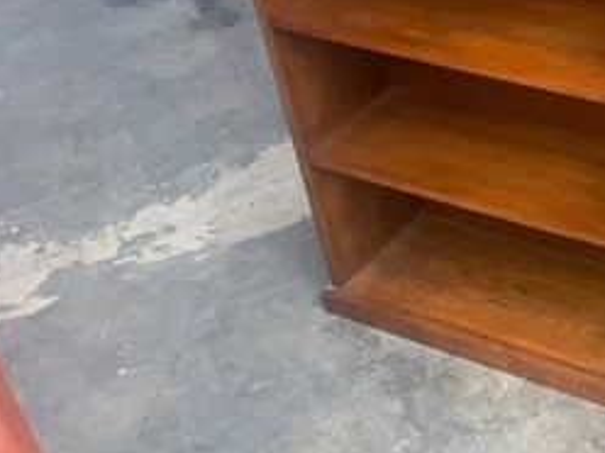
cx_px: 761
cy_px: -12
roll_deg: +1.4
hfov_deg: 25.4
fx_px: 1171
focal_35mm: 67
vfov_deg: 21.1
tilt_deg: -29.4
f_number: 1.8
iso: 640
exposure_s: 1/30
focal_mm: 4.25
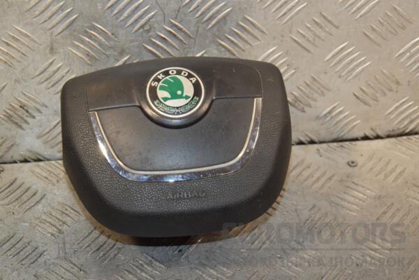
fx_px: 1082
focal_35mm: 93
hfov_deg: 21.9
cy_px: 140
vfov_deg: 14.7
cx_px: 210
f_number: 7.1
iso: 800
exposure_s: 1/200
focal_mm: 62
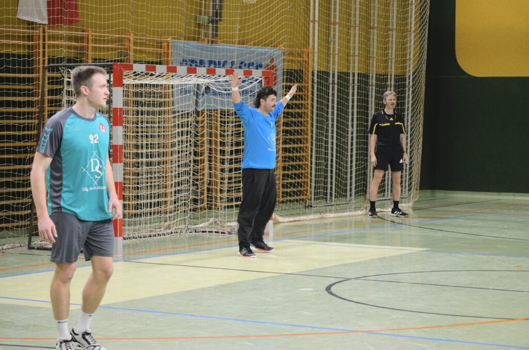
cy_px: 175
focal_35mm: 98
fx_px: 1430
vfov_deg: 14.0
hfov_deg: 21.0
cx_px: 264
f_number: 4.2
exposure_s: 1/200
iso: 1600
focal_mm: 65
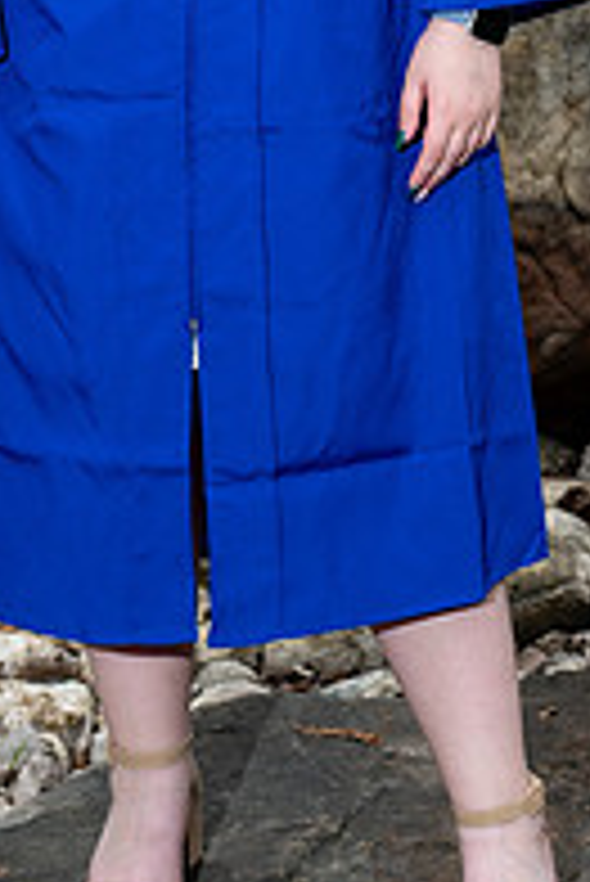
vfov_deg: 11.8
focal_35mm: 172
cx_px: 419
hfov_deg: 8.0
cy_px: -54
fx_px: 4221
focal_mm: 50
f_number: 4.5
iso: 250
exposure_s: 1/250
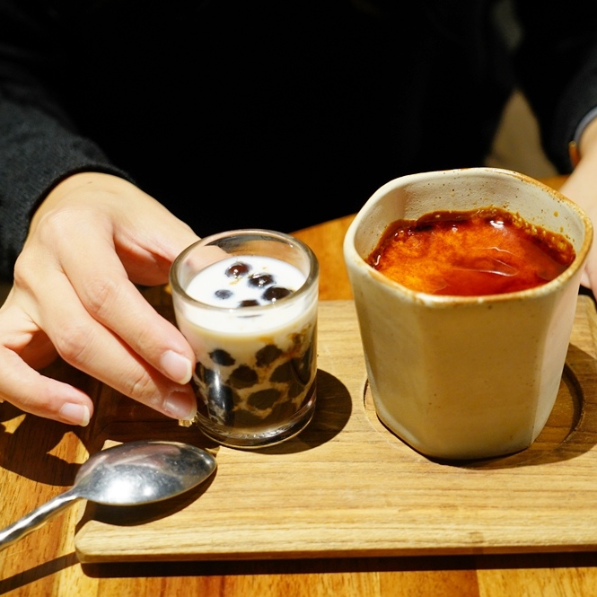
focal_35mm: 78
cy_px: 298
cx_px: 329
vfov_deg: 22.2
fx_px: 1522
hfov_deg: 22.2
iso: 1600
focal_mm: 61
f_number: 5
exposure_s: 1/40
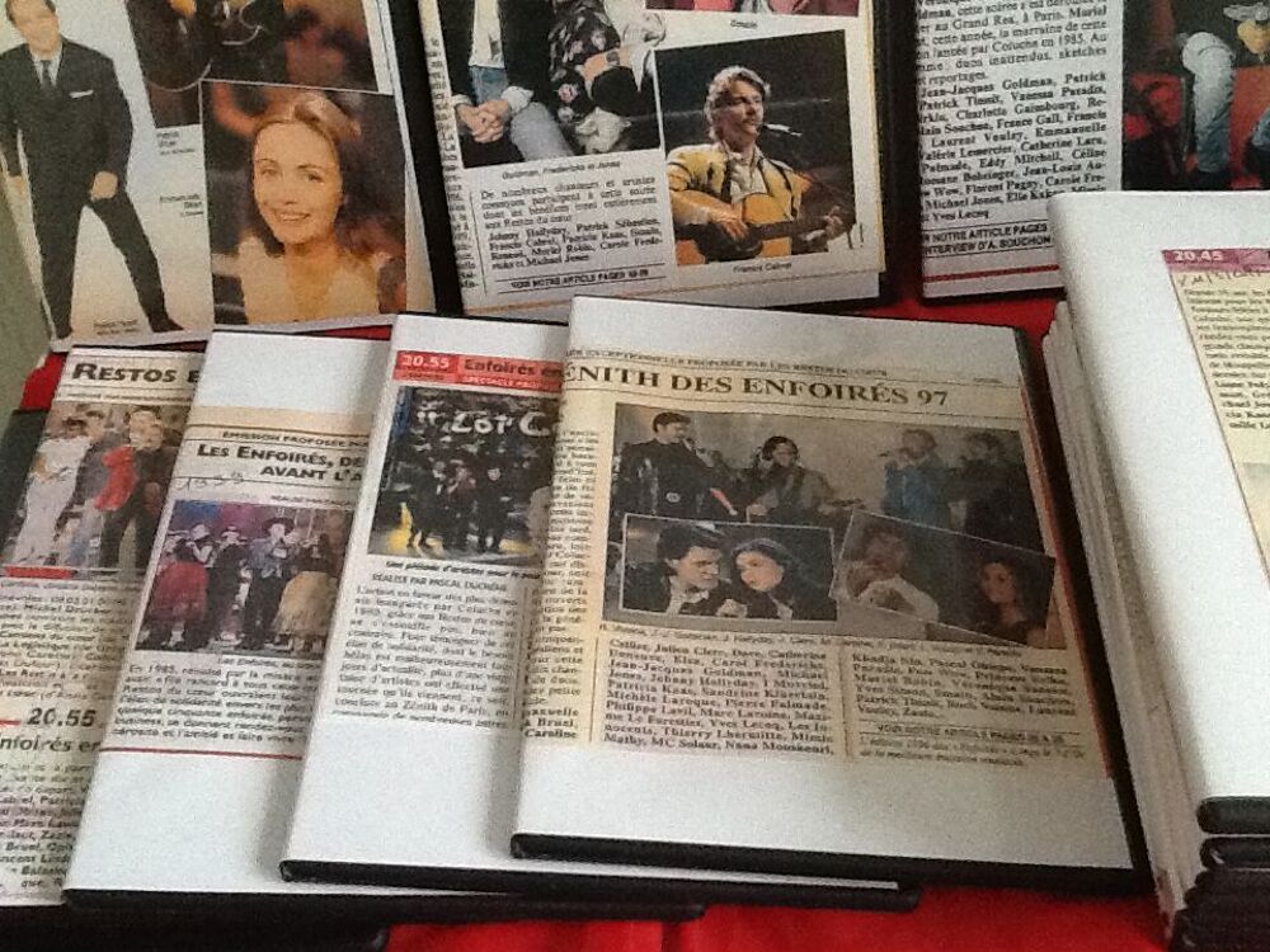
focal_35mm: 44
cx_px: 635
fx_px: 1614
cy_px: 476
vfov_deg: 32.9
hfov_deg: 42.9
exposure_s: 1/30
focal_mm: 2.03
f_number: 2.4
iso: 320
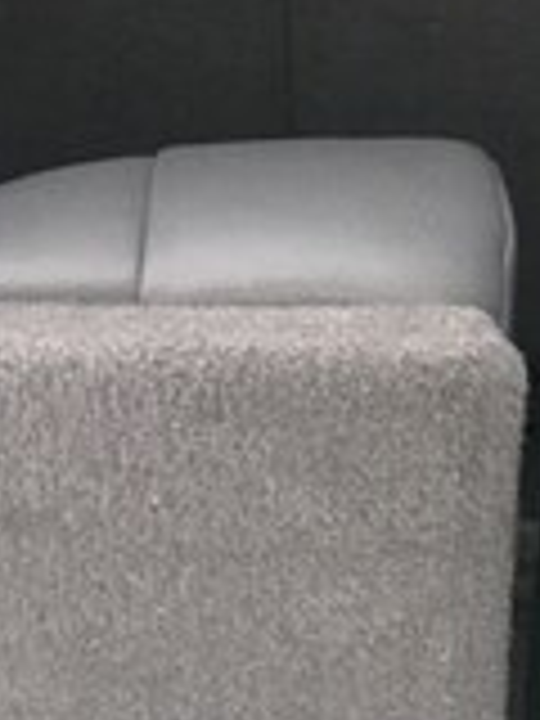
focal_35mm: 90
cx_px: 418
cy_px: -158
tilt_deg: -16.5
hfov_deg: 16.3
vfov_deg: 20.3
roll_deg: -2.1
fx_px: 1872
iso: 125
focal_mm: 4.15
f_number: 2.2
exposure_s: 1/33
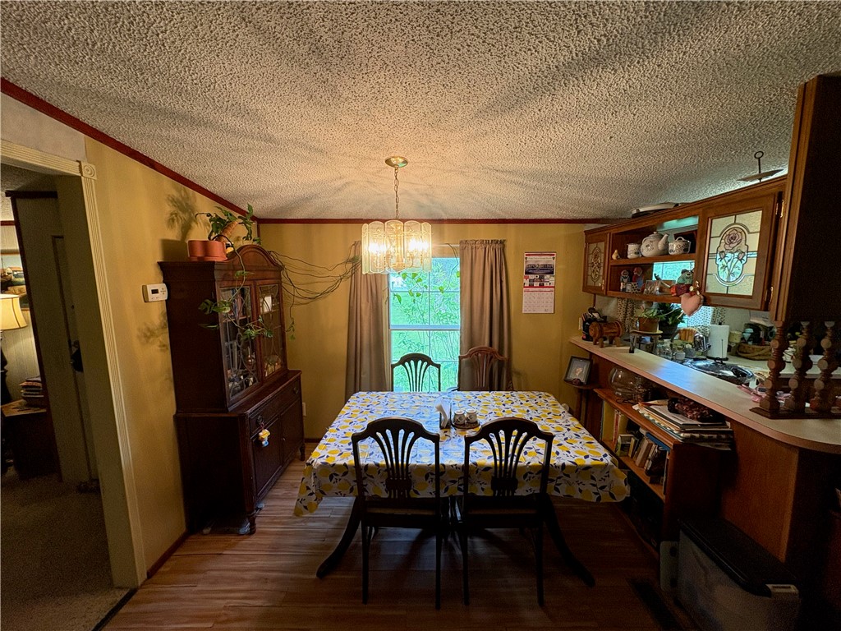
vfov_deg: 85.7
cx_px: 420
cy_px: 316
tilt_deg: -8.4
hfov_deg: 102.1
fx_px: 340
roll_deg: +0.4
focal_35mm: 14
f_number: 2.2
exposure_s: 1/60
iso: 200
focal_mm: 2.22
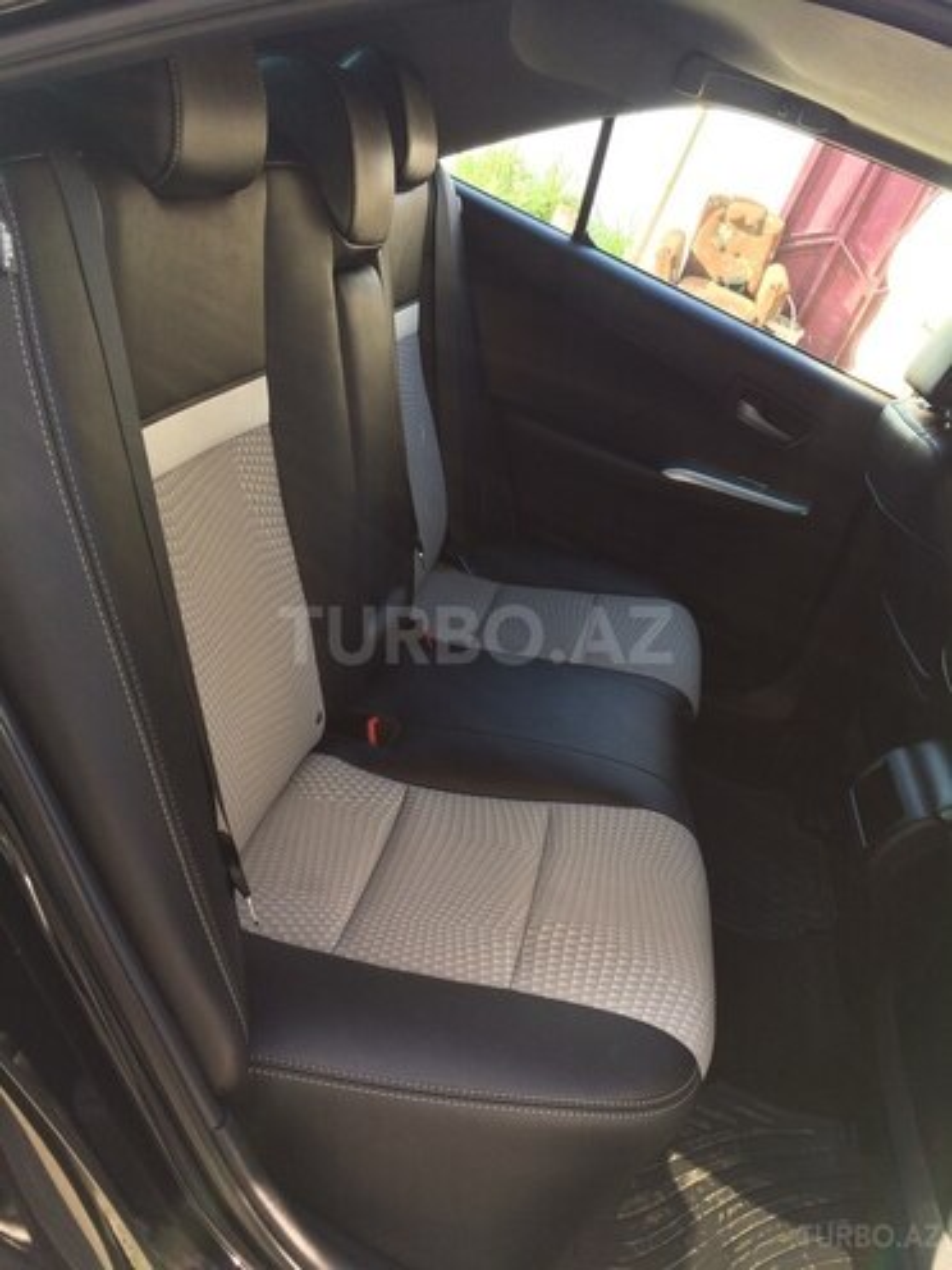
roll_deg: -23.2
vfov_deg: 61.7
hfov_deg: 48.2
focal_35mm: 29
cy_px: 635
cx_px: 476
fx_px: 1063
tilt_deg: -29.2
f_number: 2.2
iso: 64
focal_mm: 4.15
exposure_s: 1/100
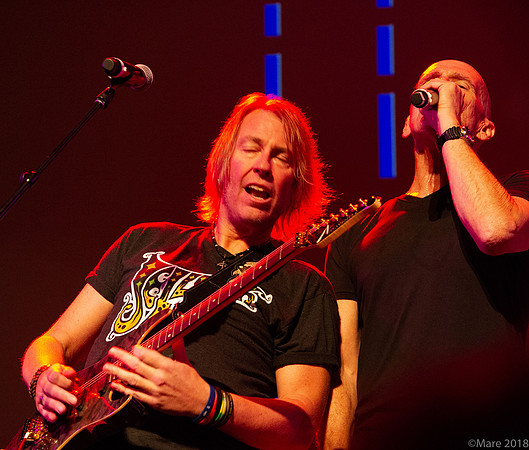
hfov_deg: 11.1
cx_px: 191
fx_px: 2723
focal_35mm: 170
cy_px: 225
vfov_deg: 9.4
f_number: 7.1
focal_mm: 145
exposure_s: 1/160
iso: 8000
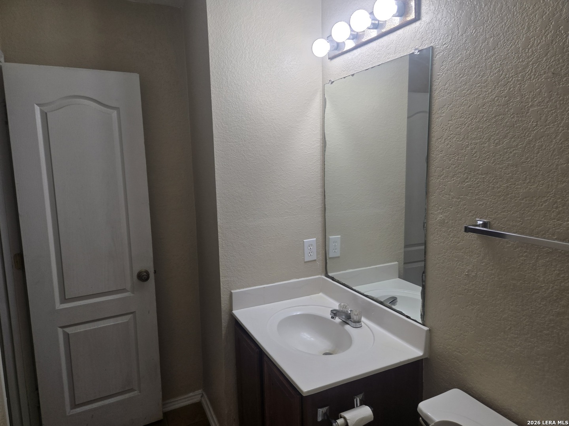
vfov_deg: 58.9
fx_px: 378
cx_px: 284
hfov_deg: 73.9
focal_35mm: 23
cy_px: 213
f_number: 1.8
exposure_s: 1/120
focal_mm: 5.4
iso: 64
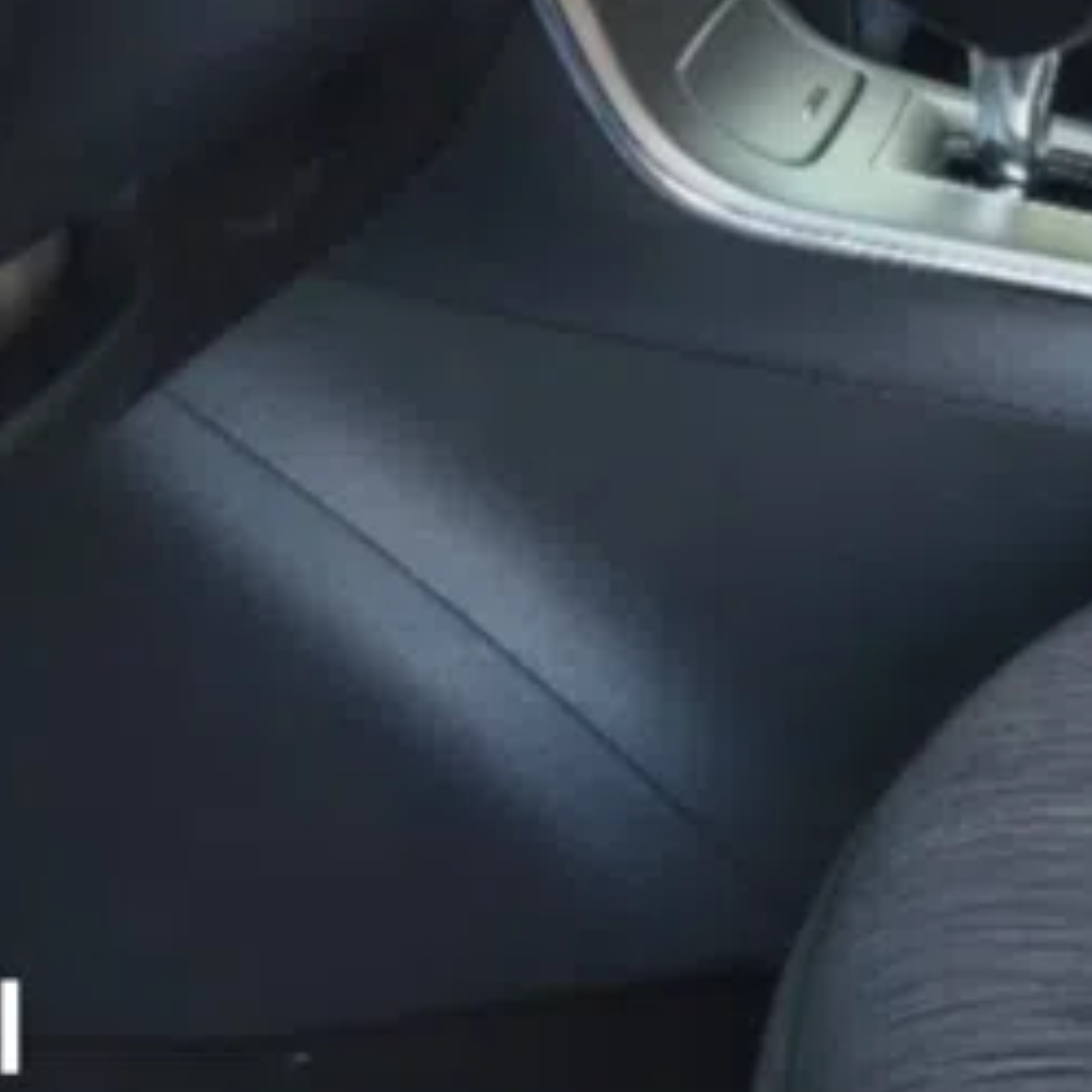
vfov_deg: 17.9
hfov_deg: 17.6
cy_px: -300
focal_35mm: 91
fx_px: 3248
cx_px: 1522
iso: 100
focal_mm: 4.15
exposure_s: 1/148
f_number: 1.8
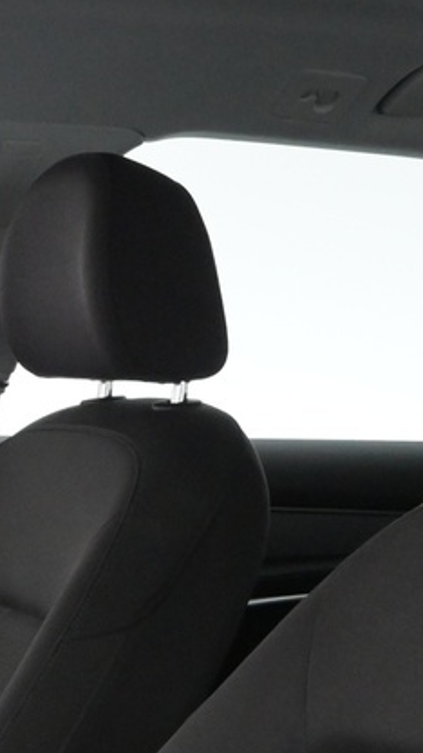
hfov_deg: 11.5
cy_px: 927
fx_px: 1954
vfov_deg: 20.3
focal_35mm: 98
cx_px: -318
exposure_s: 1/60
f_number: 4.5
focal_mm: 16
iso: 2500
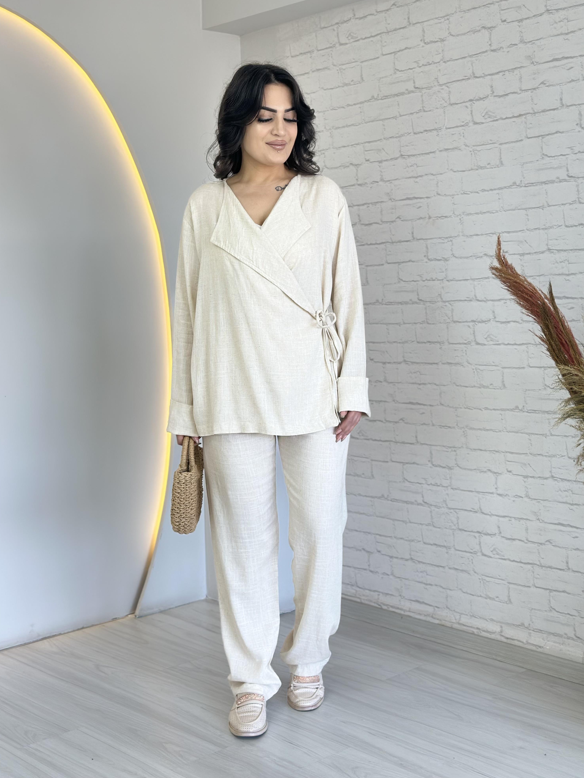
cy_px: 382
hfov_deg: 29.7
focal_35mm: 49
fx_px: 1102
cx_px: 286
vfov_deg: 38.9
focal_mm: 6.86
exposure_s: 1/100
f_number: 1.78
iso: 64
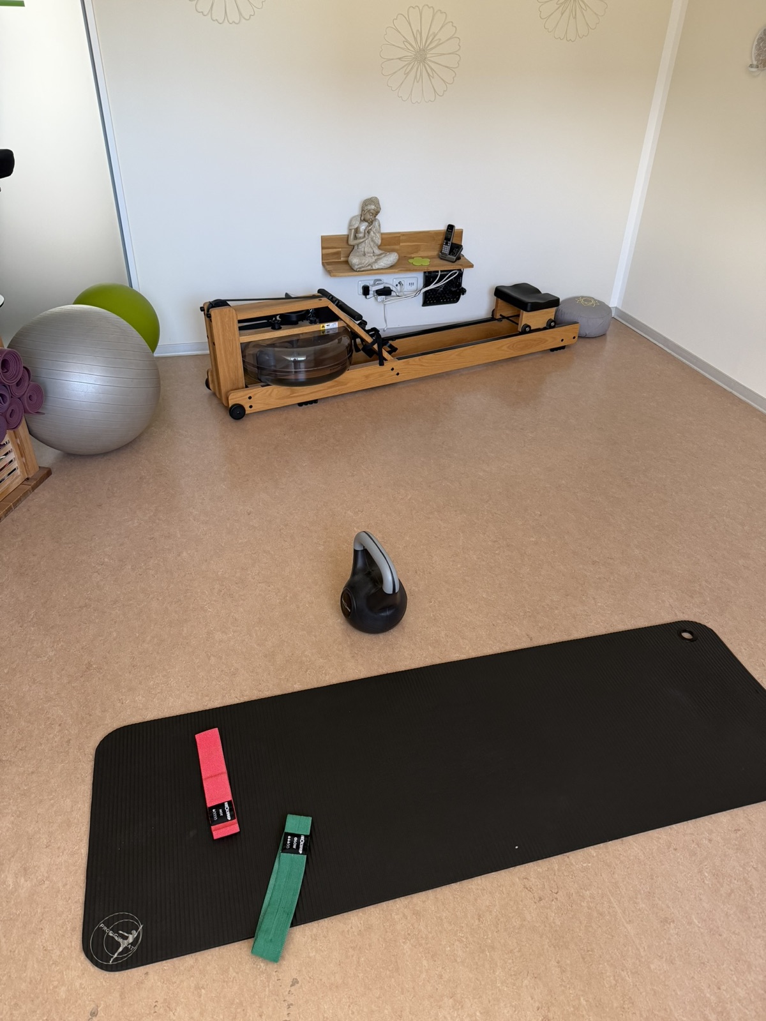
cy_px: 510
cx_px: 383
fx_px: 708
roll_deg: -2.8
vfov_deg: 71.6
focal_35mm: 24
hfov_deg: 56.8
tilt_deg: -34.4
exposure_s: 1/98
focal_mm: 6.76
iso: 200
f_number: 1.78
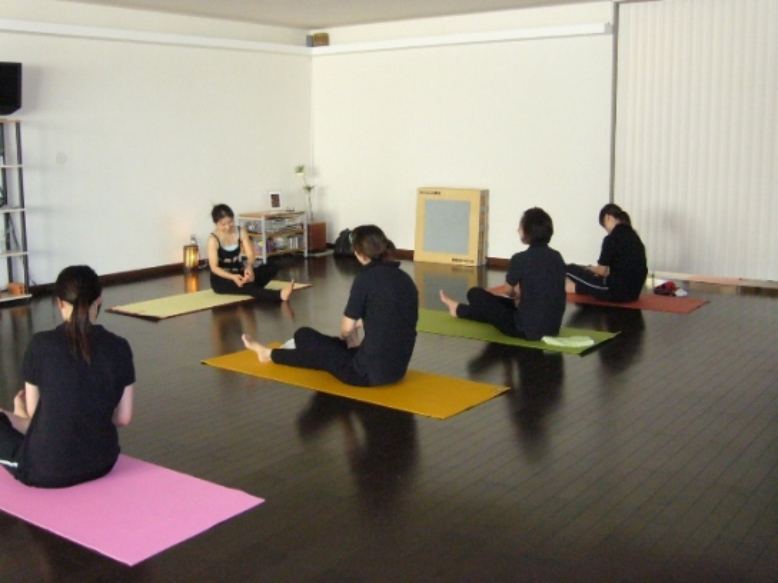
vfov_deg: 36.0
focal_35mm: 40
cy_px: 292
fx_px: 899
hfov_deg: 46.8
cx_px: 389
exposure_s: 1/30
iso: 250
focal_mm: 4.7
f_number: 2.8
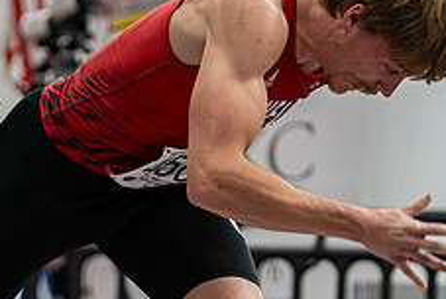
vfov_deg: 3.8
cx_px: 118
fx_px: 4491
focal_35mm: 362
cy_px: 306
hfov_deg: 5.7
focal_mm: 106
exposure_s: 1/1000
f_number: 2.8
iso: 2000
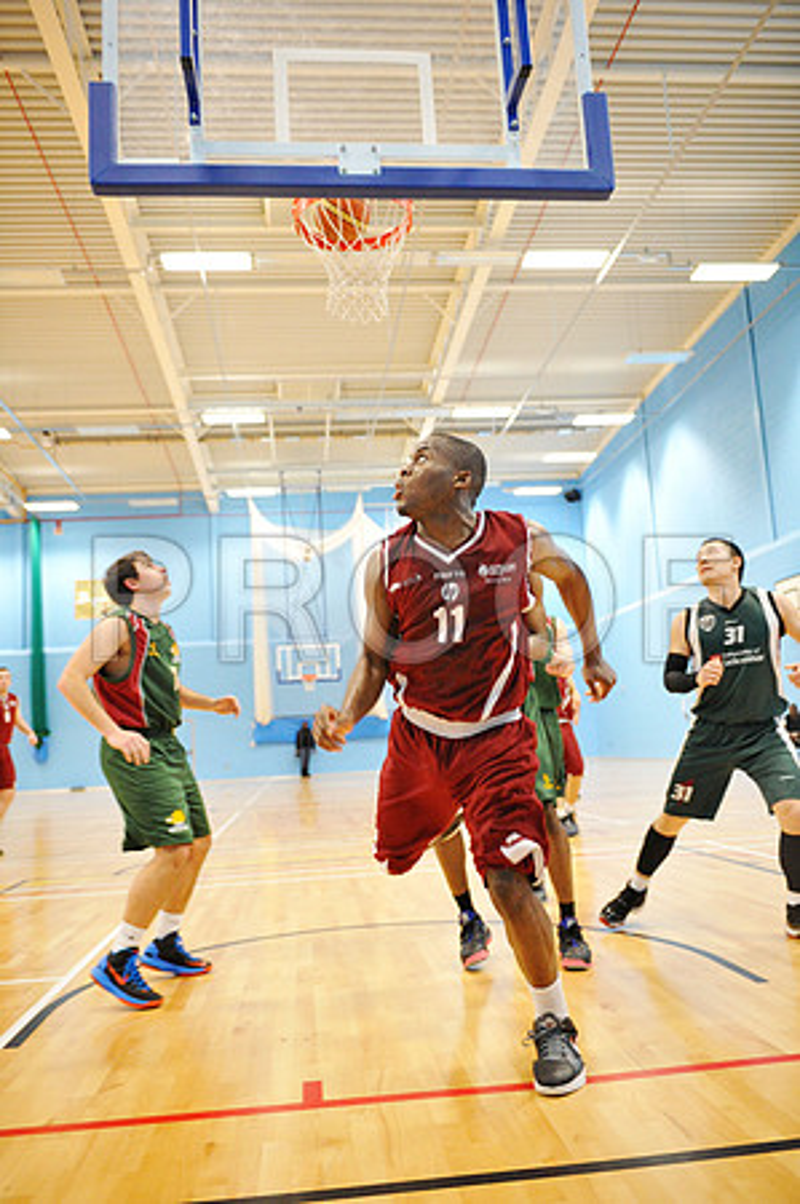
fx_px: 1036
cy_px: 602
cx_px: 400
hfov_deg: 42.2
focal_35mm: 31
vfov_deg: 60.3
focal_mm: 31
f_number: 2.8
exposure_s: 1/400
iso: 8000
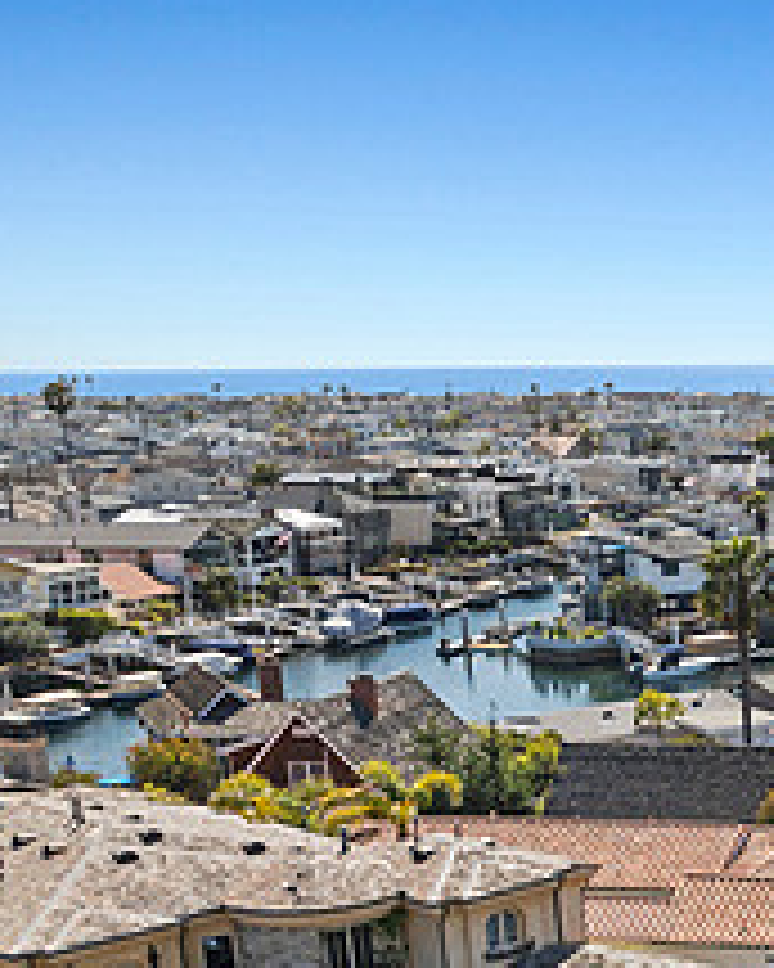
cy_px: 936
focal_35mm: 63
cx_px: 1138
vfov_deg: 28.4
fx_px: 1804
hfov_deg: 20.8
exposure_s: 1/5000
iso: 150
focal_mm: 12.29
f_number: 2.8
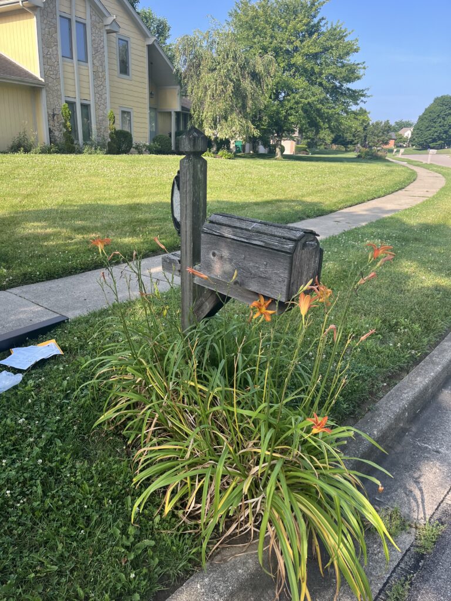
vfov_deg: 67.3
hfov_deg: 53.1
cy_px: 300
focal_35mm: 26
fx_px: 452
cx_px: 226
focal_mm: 5.1
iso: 50
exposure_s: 1/664
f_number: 1.6
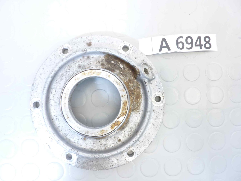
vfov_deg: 54.9
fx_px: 174
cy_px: 90
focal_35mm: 25
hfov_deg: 69.4
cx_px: 120
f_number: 3.3
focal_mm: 4.1
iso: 80
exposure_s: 1/8
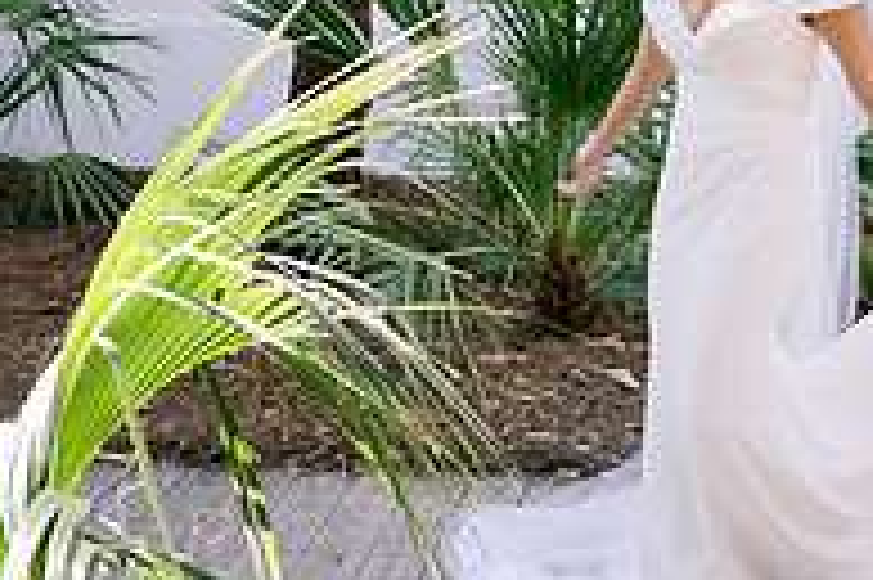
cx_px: 706
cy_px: -56
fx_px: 2665
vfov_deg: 12.2
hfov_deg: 18.4
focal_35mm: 110
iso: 200
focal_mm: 35
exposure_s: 1/320
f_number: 2.8
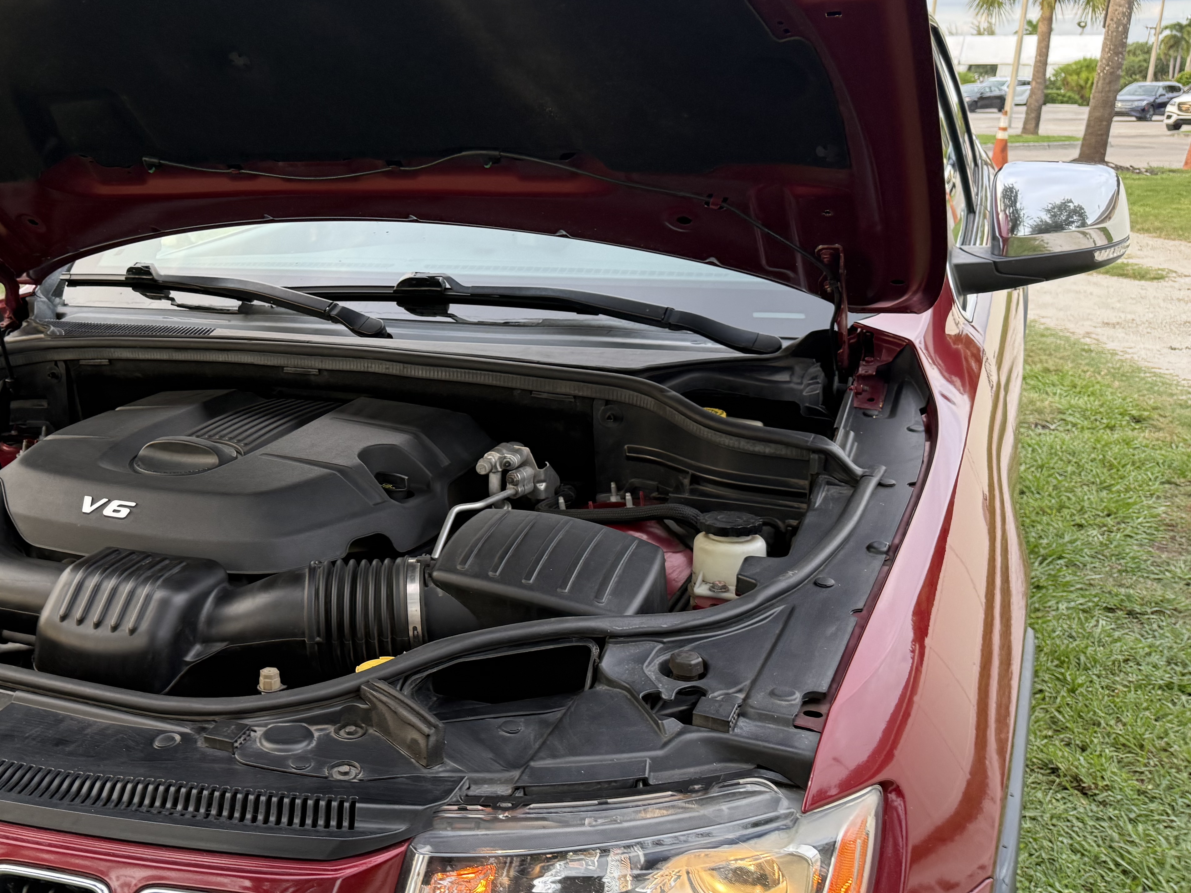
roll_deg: +0.6
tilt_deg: -14.1
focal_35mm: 36
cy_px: 405
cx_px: 332
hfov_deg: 49.7
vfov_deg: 39.6
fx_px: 1239
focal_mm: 6.76
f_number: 1.78
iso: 160
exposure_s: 1/121
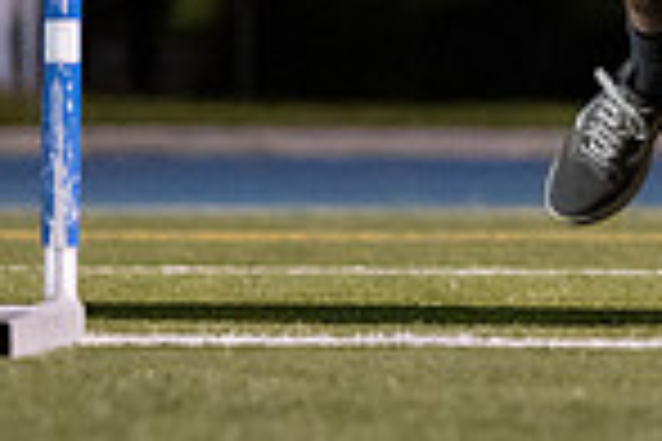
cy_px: -248
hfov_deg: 4.0
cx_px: 1117
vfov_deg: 2.6
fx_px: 9525
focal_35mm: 518
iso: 5000
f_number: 2.8
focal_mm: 110
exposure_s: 1/320
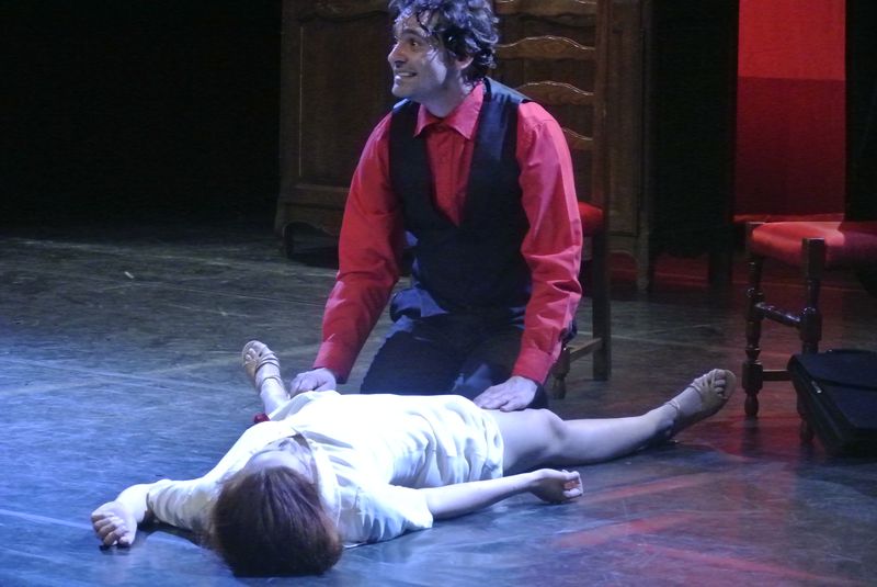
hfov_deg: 17.2
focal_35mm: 119
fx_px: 2902
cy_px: 294
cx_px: 438
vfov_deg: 11.5
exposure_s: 1/125
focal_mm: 44.2
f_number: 5
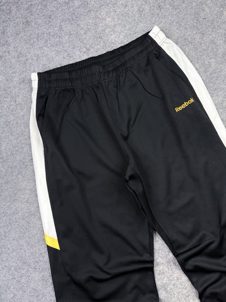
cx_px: 113
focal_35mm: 24
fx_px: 209
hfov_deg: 56.8
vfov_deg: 71.6
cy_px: 151
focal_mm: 6.76
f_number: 1.78
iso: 80
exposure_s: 1/100
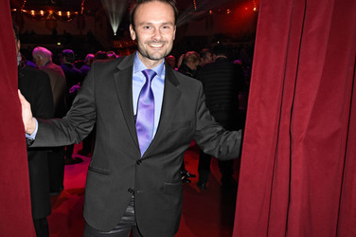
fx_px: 356
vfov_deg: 36.8
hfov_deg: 52.8
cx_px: 143
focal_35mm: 36
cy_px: 117
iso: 2500
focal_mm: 20
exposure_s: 1/125
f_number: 6.3
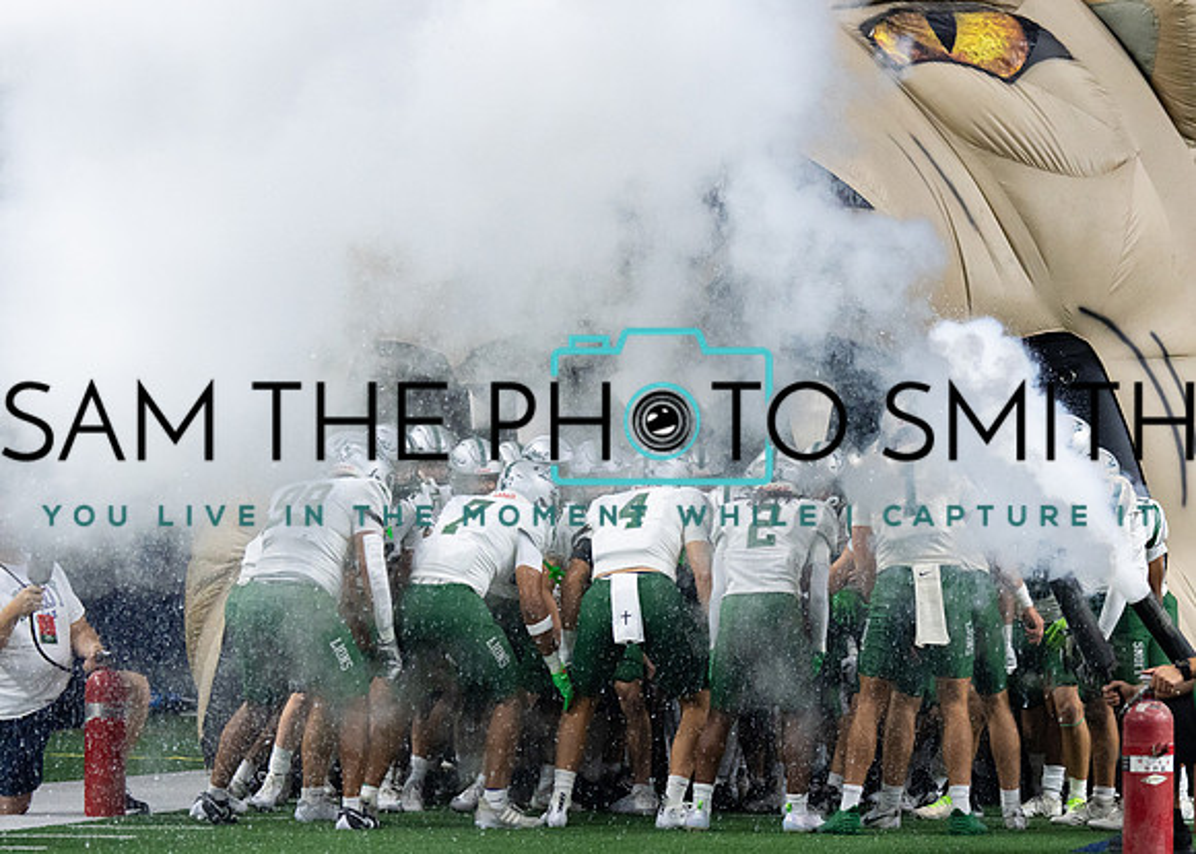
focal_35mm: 121
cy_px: 498
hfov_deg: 16.6
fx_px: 4102
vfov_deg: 11.9
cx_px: 796
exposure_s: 1/1000
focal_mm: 70
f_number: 2.8
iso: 1600
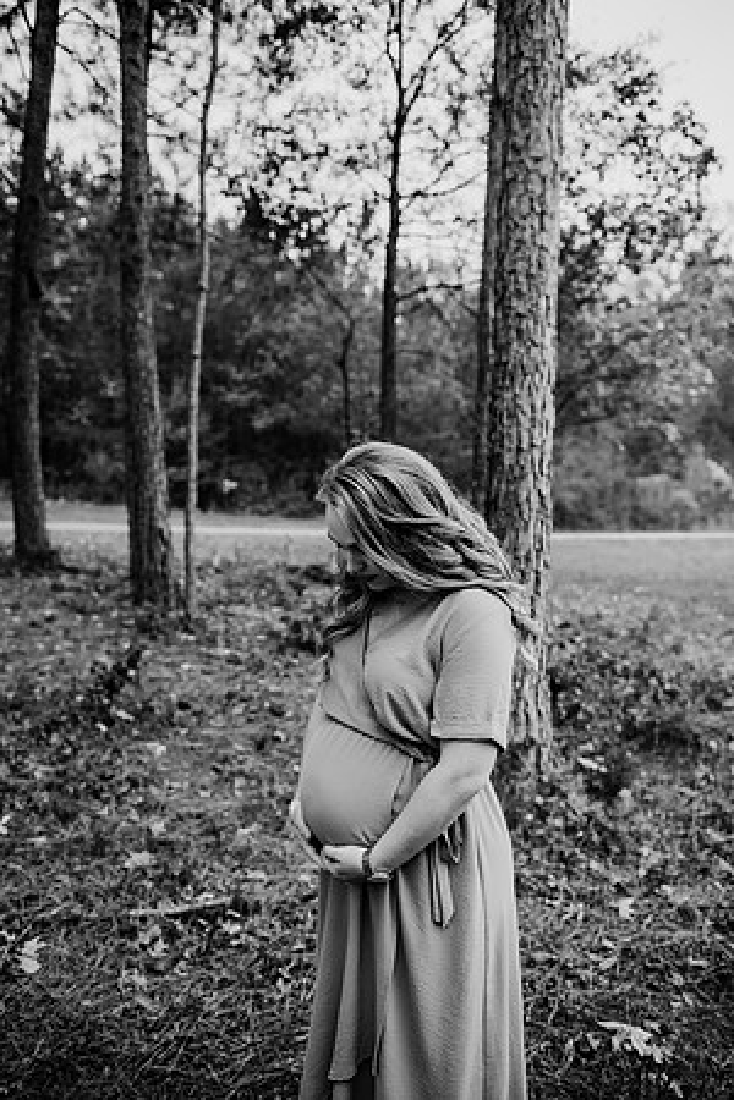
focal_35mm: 24
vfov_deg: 73.7
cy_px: 550
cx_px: 367
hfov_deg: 53.1
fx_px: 734
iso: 400
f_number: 2.5
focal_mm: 24
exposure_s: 1/250
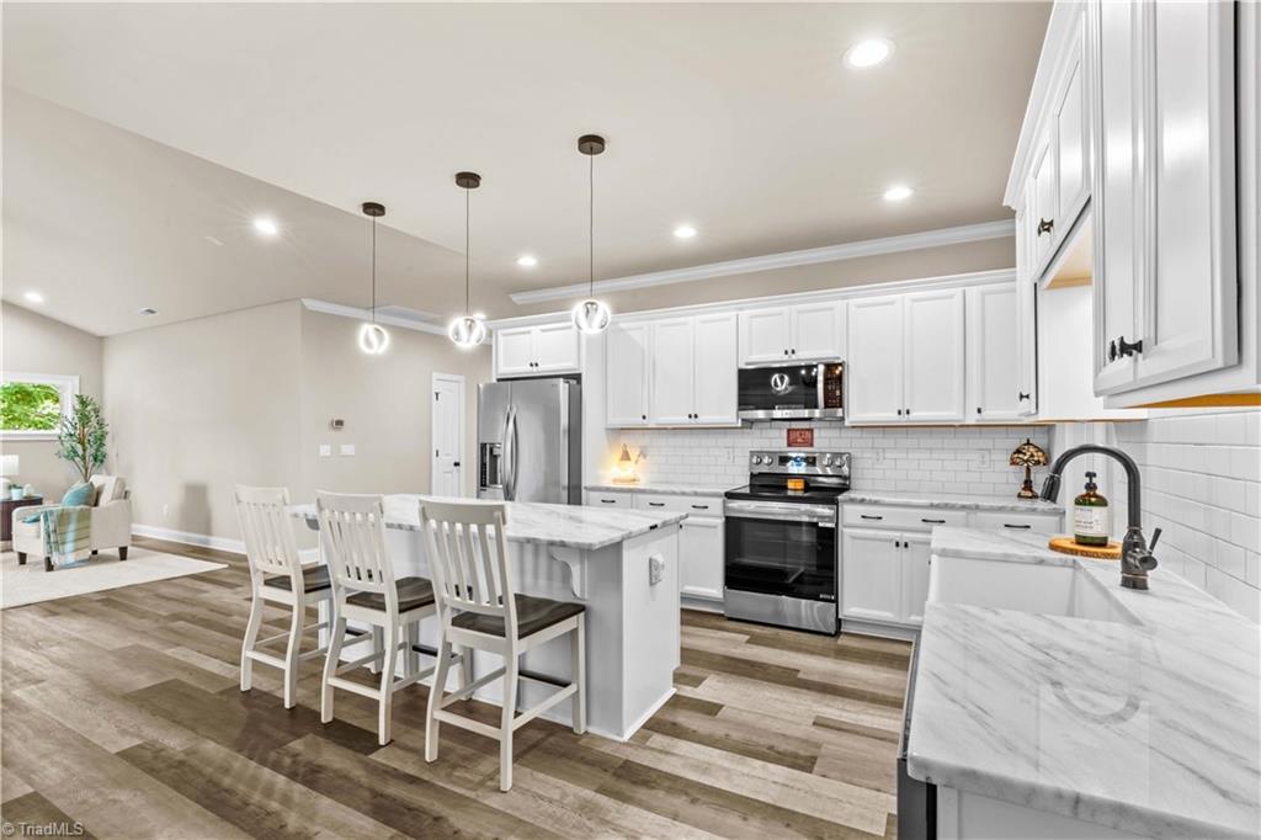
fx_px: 560
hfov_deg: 96.8
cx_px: 630
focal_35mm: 16
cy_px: 420
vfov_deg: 73.7
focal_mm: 16
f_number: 16
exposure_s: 1
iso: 100
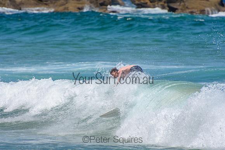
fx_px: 3751
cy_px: 75
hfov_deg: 3.4
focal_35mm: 600
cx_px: 112
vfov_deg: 2.3
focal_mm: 400
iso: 220
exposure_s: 1/2000
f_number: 5.6
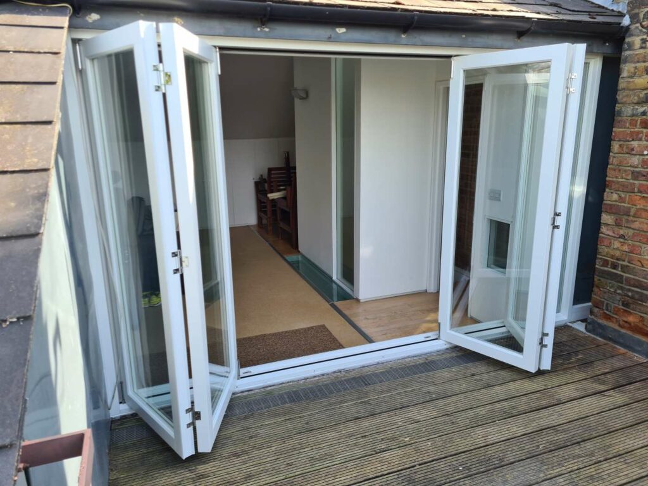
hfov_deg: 67.3
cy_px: 243
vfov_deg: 53.1
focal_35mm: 26
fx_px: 487
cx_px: 324
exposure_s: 1/390
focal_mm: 5.4
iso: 50
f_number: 1.8
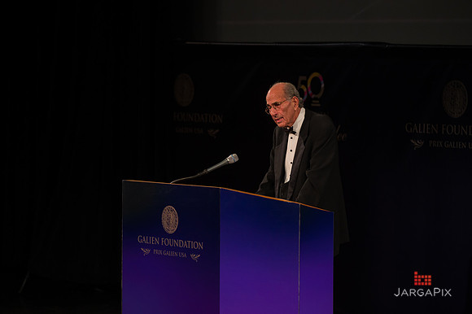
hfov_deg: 10.3
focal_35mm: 200
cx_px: 236
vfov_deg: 6.9
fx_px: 2621
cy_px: 157
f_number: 4
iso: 1600
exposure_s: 1/200
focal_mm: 200
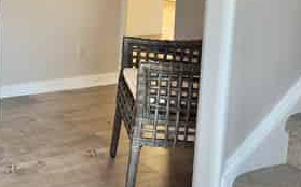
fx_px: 492
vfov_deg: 20.6
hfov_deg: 31.6
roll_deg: -0.9
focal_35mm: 60
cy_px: -18
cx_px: 4
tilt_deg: -5.3
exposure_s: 1/100
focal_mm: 6.76
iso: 100
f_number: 1.78
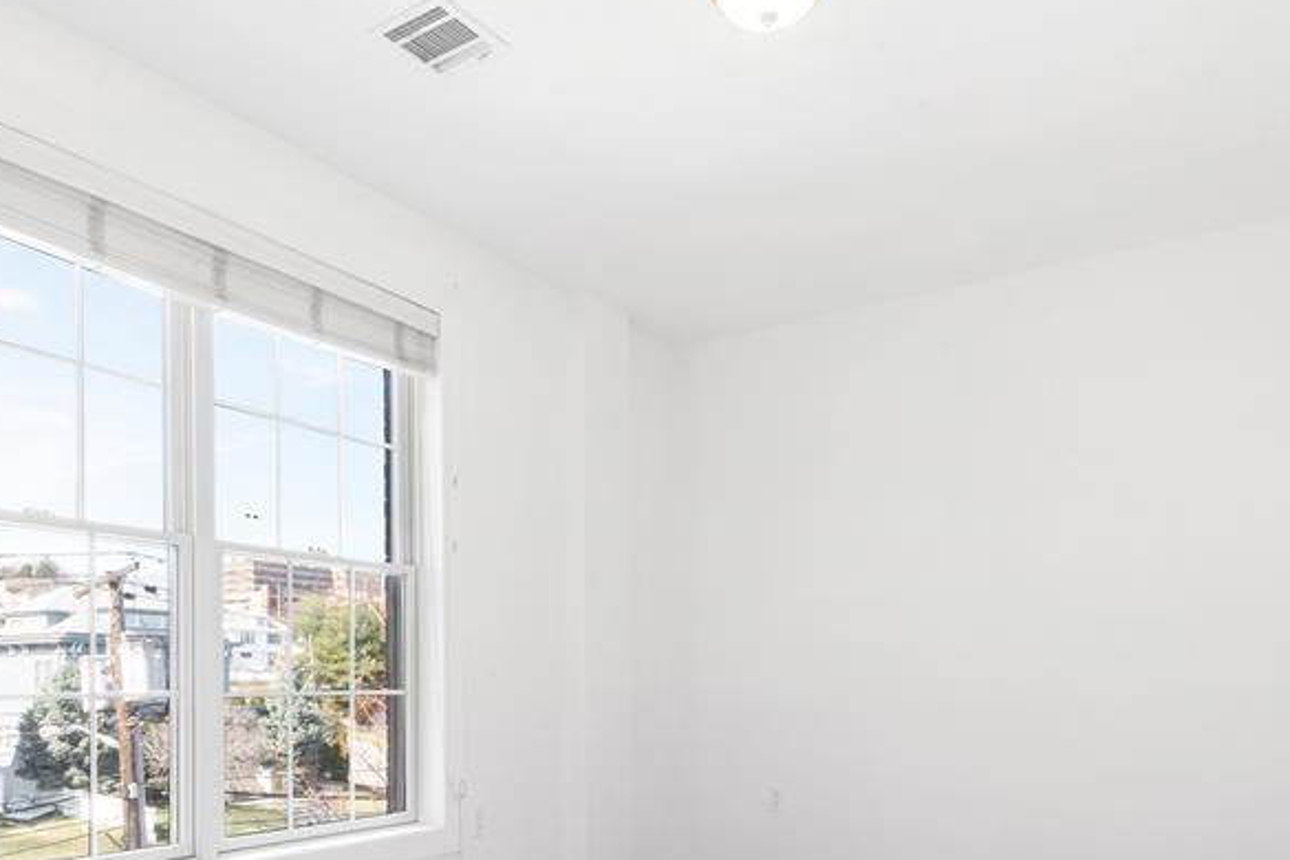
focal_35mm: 28
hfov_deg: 65.5
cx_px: 620
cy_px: 689
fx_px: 1003
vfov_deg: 44.2
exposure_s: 1/250
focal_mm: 16
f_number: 18
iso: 400
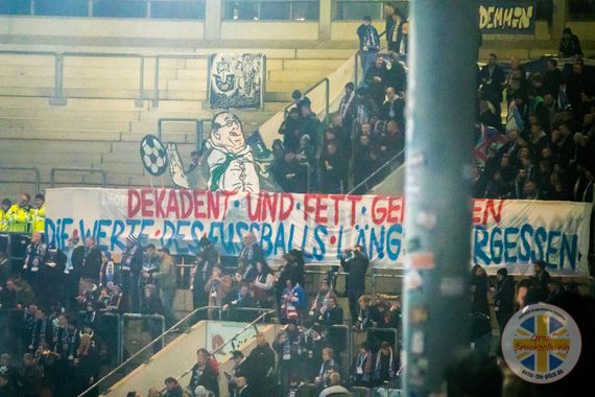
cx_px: 298
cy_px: 198
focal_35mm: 390
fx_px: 6445
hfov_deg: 5.3
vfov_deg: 3.5
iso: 6400
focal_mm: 143.15
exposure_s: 1/125
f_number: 4
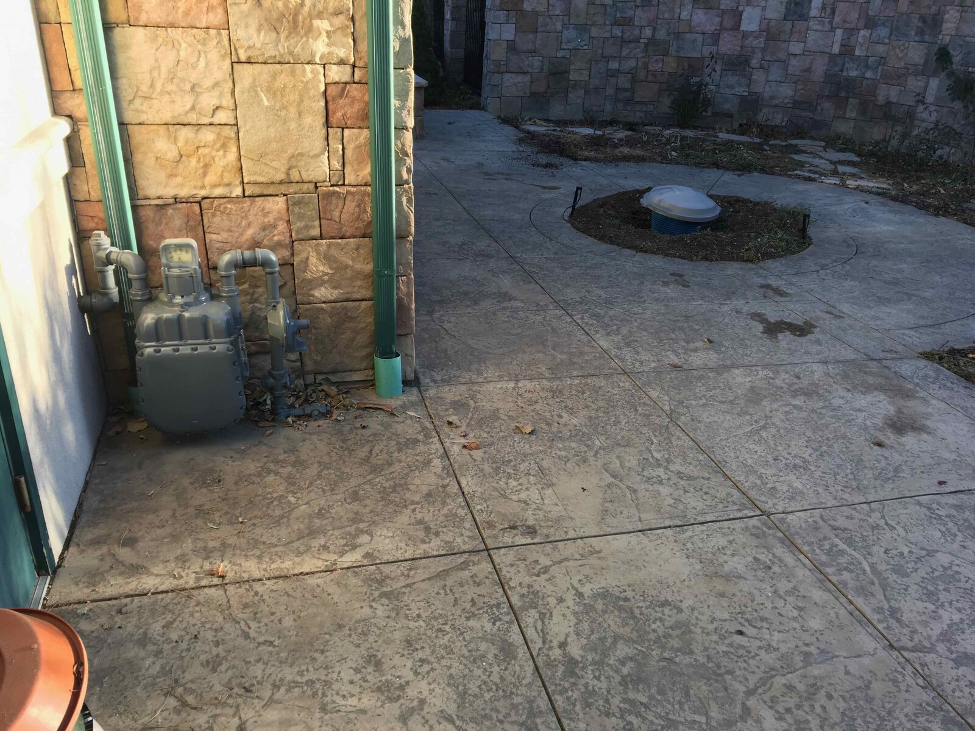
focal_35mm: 29
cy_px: 366
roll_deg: -3.3
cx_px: 488
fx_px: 817
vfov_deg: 48.2
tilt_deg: -26.3
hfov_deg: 61.7
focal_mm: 4.15
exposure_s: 1/120
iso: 32
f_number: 2.2
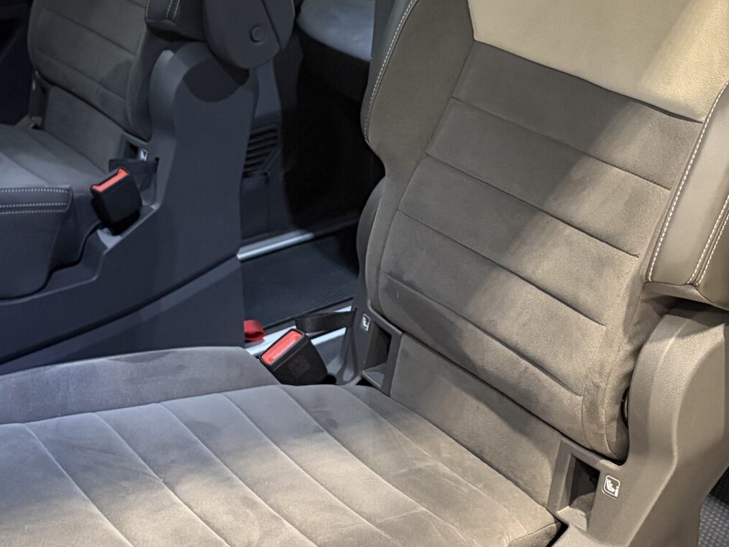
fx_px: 1390
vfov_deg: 22.1
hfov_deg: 29.3
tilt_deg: -21.7
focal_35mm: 66
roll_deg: +0.0
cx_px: 438
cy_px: 143
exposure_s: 1/41
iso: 500
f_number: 1.6
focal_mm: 5.96
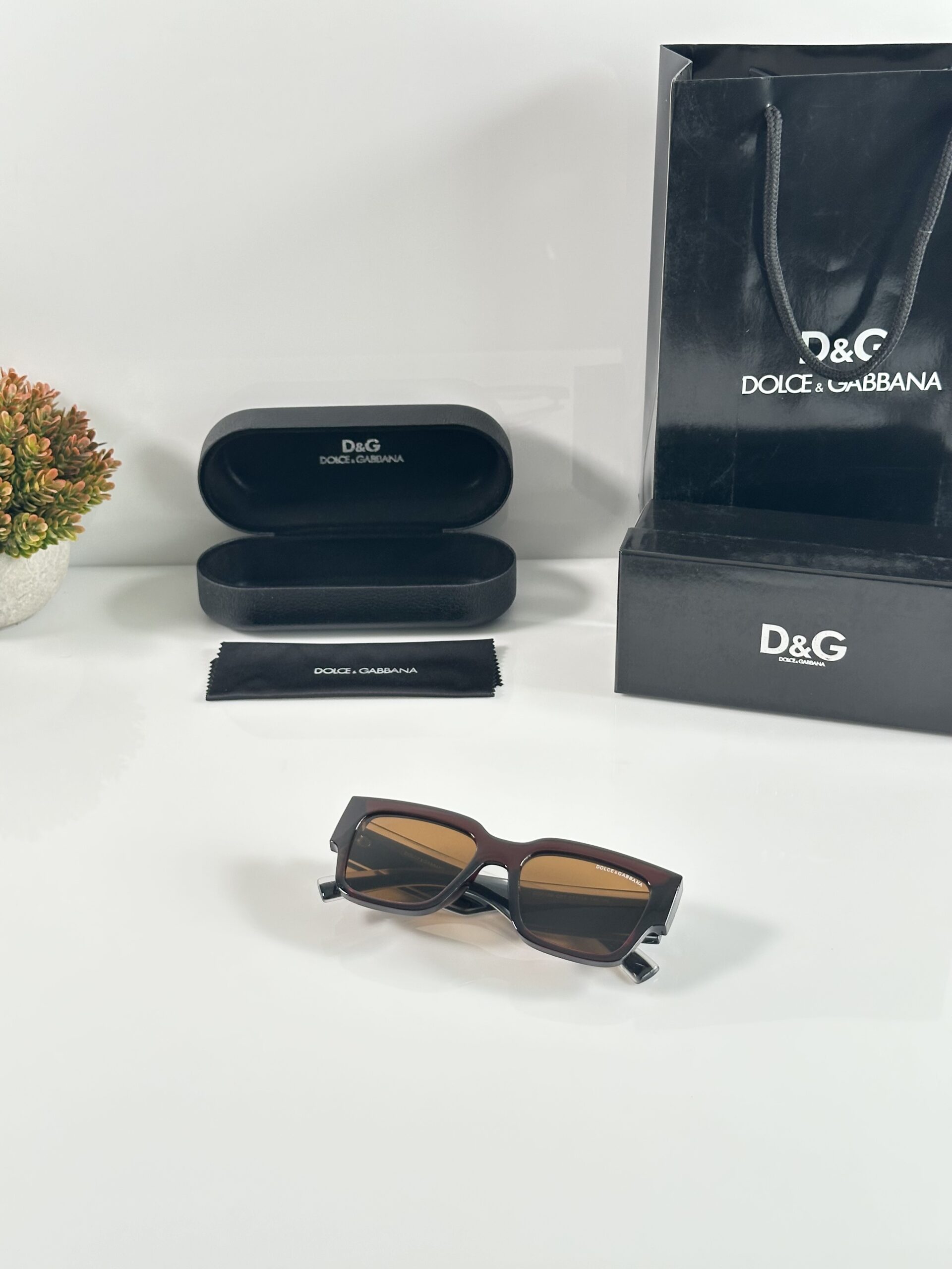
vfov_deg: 39.7
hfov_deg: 30.3
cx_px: 476
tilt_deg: -29.1
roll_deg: +1.0
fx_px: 1760
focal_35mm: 48
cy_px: 634
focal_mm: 6.86
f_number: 1.78
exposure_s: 1/100
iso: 100
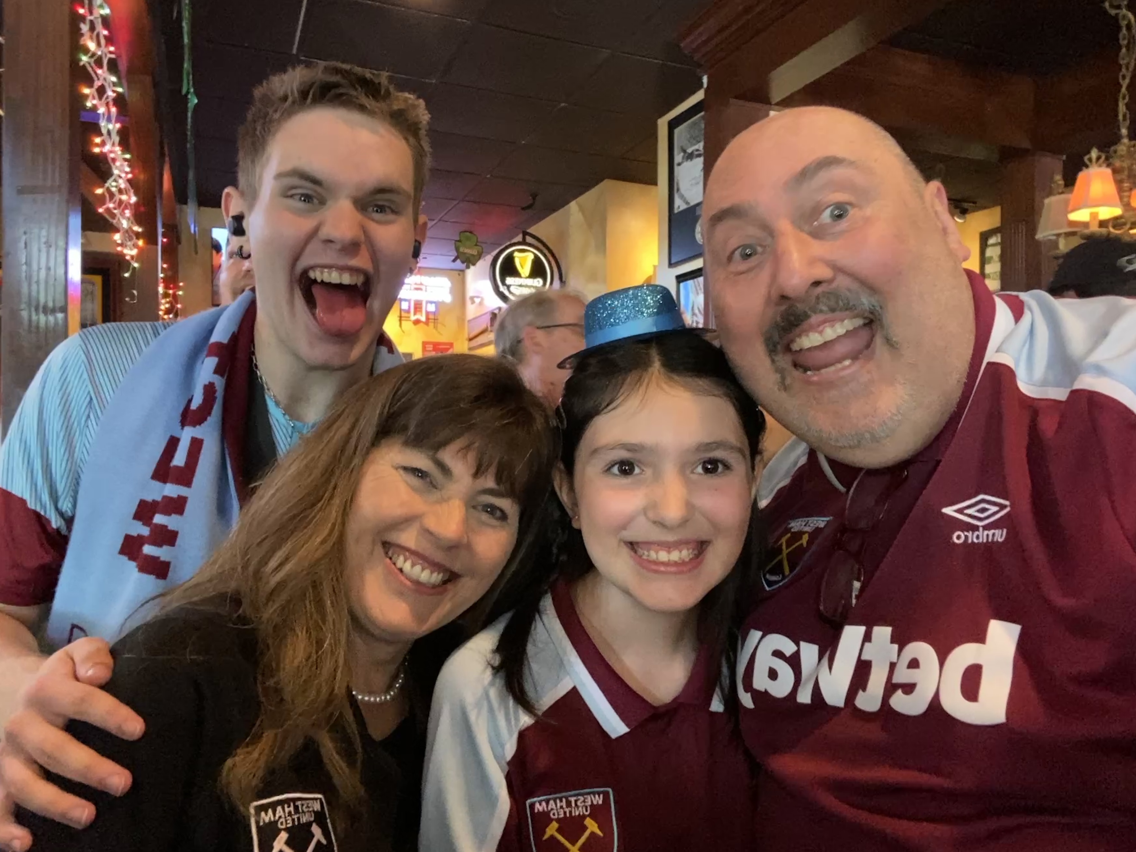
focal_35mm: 23
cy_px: 426
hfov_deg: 73.9
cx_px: 568
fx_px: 755
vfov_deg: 58.9
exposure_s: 1/16
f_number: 2.2
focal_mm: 2.71
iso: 400
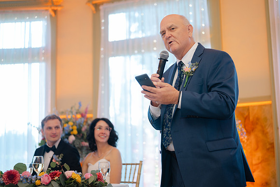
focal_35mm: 50
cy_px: 94
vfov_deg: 27.0
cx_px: 140
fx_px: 389
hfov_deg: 39.6
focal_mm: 50
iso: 320
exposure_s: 1/100
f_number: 1.8
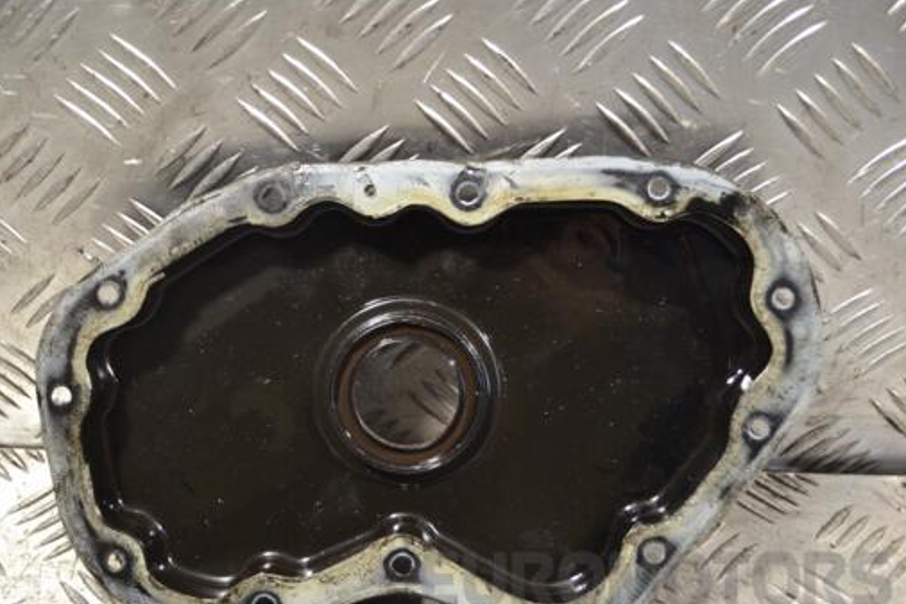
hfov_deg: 38.4
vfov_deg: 26.2
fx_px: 1298
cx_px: 389
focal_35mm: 52
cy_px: 341
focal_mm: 29
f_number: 4.5
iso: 400
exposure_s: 1/50
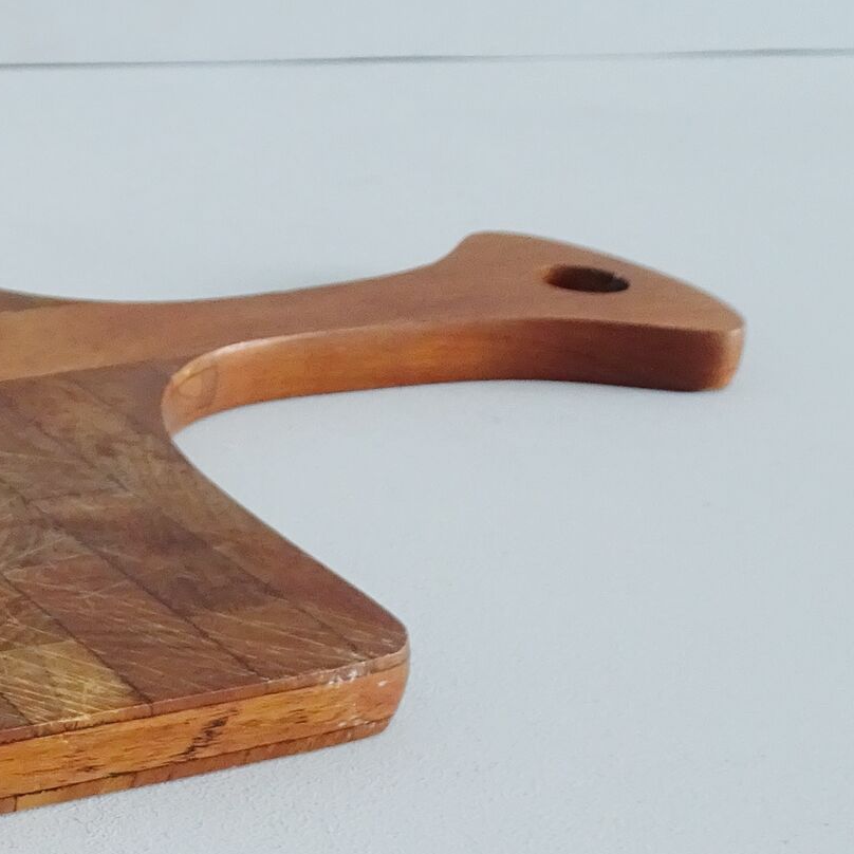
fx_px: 1954
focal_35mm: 70
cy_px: 565
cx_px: -476
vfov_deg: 24.5
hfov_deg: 20.6
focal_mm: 4.1
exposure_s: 1/30
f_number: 3.5
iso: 250
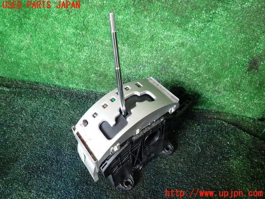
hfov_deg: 69.4
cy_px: 100
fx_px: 191
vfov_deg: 54.9
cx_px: 132
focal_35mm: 25
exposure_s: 1/50
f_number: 2
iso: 200
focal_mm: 4.5
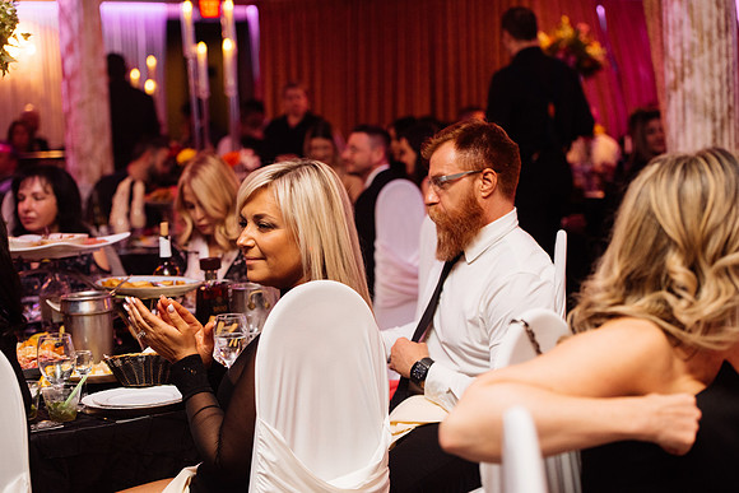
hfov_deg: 28.8
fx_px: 1437
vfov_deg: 19.5
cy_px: 246
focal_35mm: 70
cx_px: 370
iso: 2000
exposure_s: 1/200
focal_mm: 70
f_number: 4
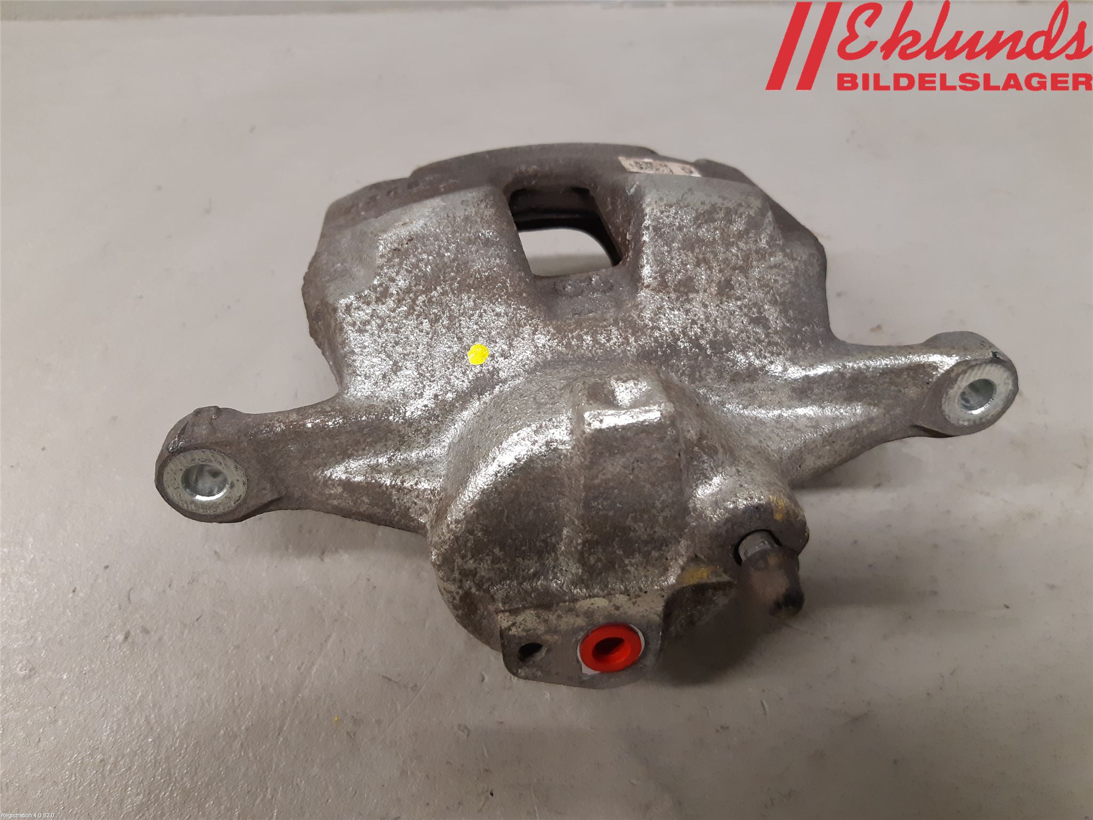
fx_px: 821
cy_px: 410
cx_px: 546
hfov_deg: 67.3
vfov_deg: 53.1
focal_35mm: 26
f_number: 1.7
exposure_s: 1/50
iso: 200
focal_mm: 3.93
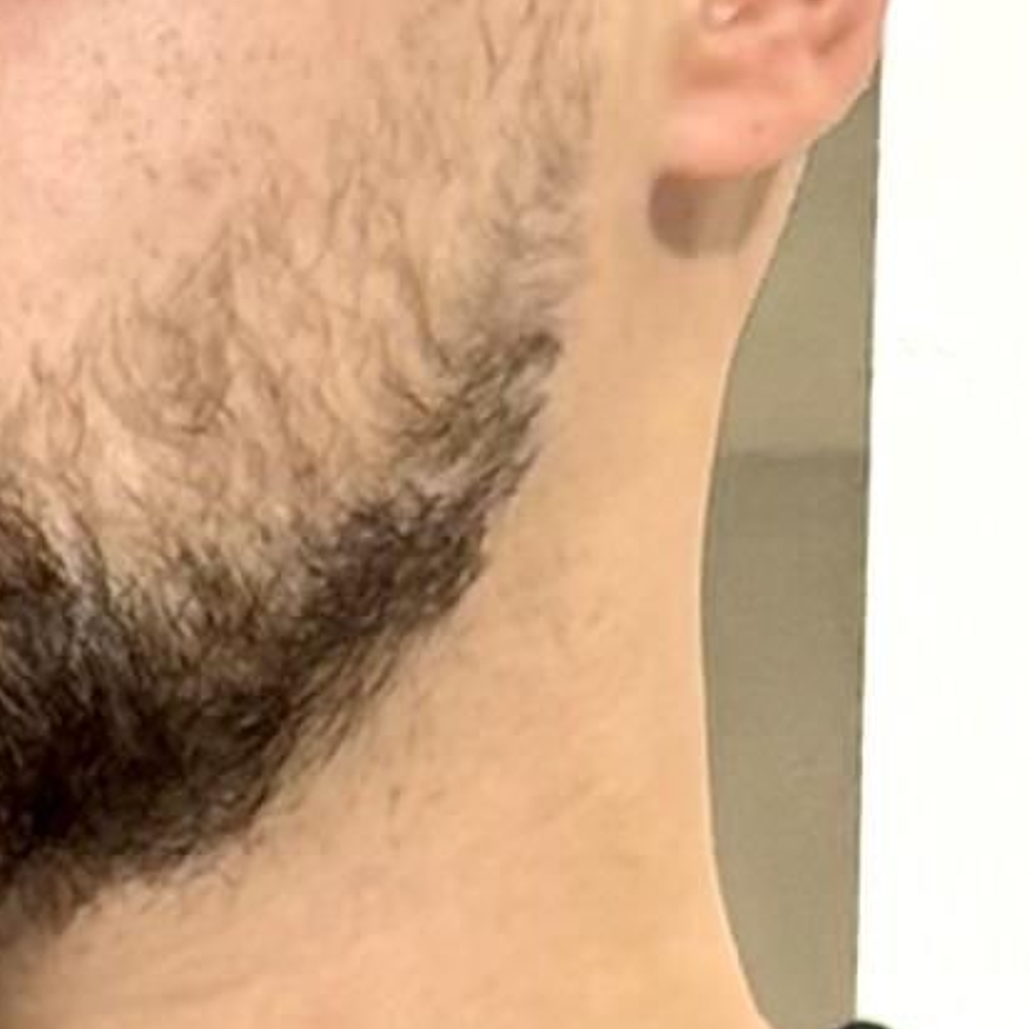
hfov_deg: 4.2
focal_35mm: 413
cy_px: 3321
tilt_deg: -0.4
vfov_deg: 4.1
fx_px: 13890
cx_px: 281
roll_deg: -1.6
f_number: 1.78
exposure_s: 1/100
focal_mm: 6.76
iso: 125
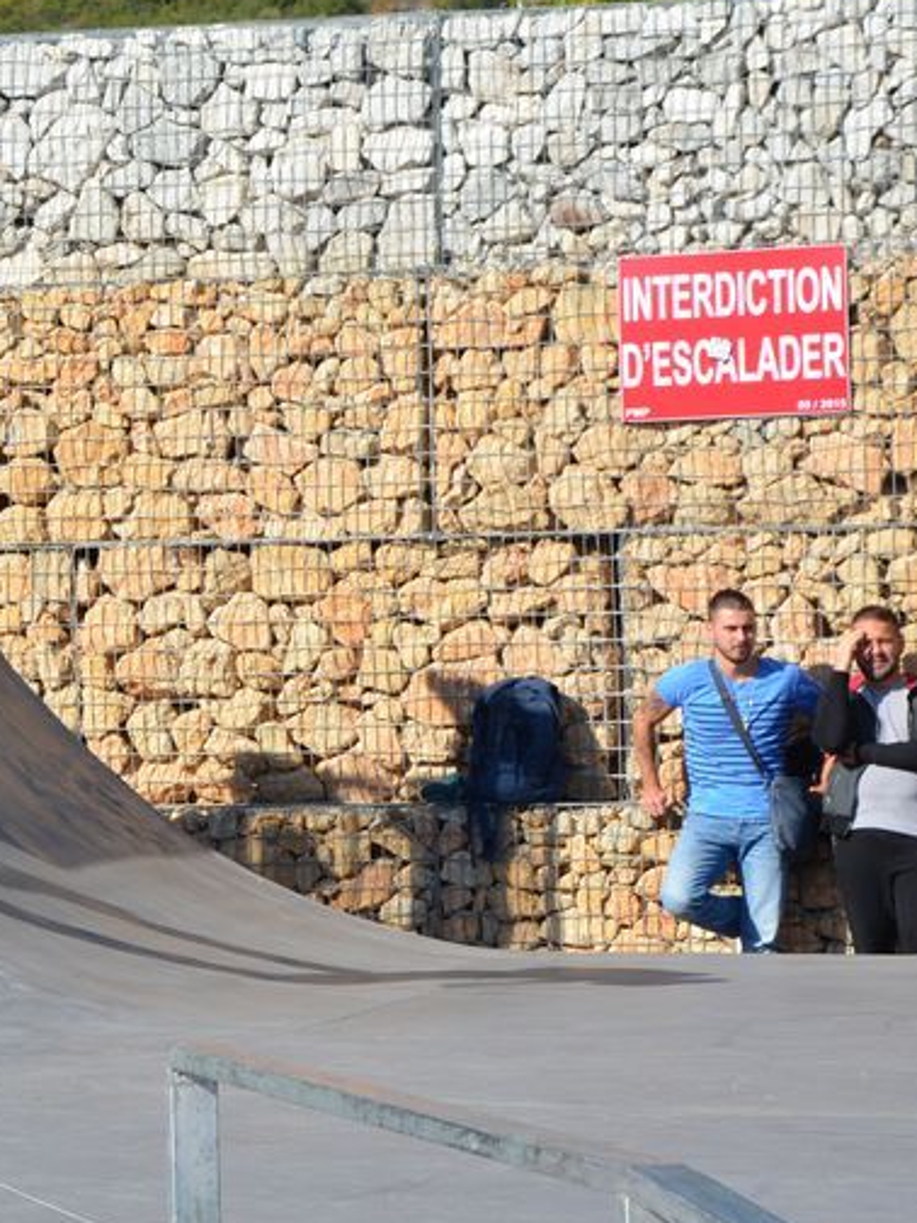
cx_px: -250
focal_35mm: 152
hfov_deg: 9.6
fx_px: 5369
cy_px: 558
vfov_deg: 13.0
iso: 125
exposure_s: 1/250
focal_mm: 52
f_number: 8
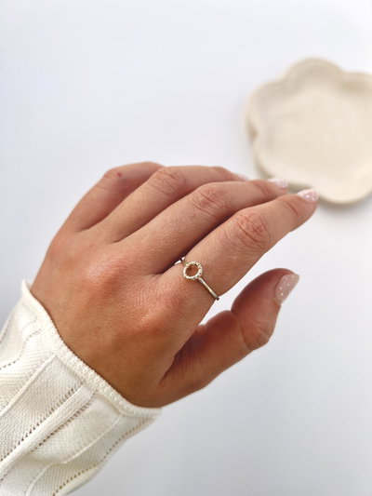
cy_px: 248
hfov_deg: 53.1
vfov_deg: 67.3
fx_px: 372
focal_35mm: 26
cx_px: 186
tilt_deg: -75.7
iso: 50
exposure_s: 1/1361
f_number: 1.5
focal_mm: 5.7
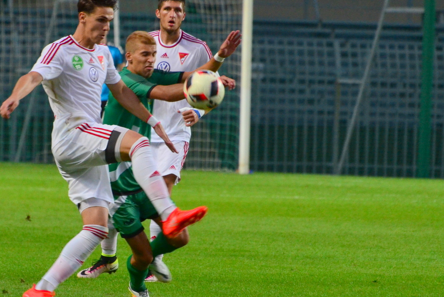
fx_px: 5974
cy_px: 150
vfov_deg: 2.8
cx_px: 150
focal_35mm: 484
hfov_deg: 4.3
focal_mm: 240
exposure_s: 1/400
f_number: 5.3
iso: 1600
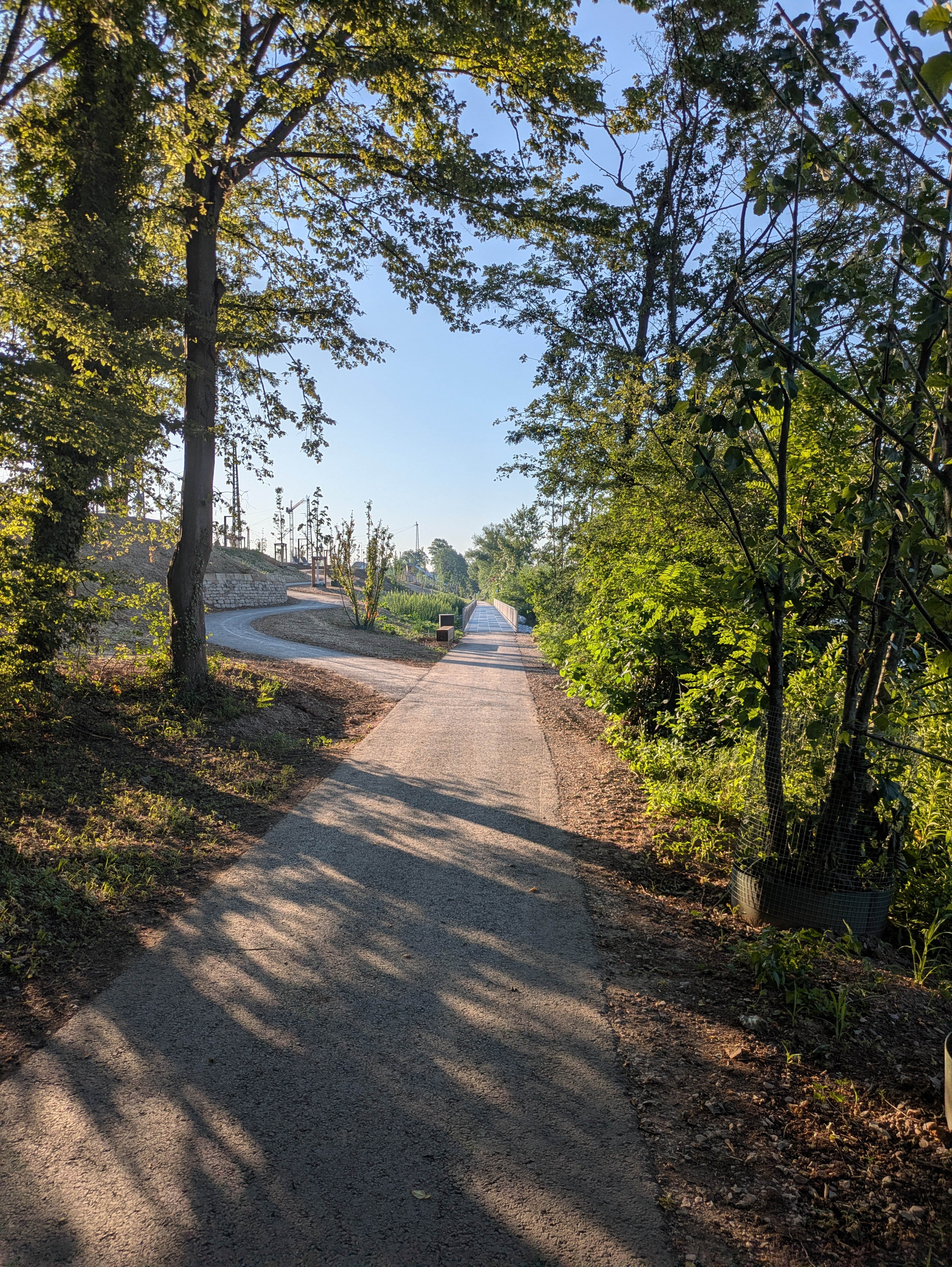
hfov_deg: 54.9
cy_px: 634
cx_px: 476
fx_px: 916
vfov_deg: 69.4
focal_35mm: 25
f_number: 1.89
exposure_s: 1/2092
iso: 45
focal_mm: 5.43
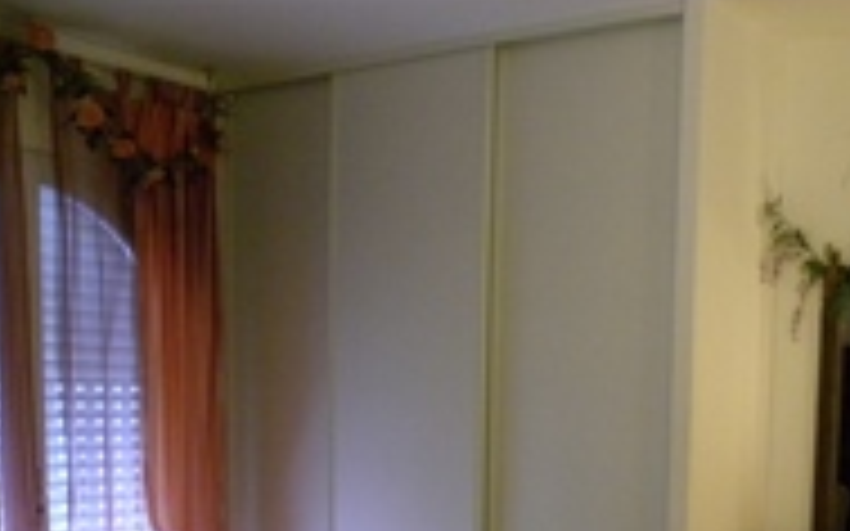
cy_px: 567
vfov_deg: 23.9
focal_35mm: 51
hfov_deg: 37.8
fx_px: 1181
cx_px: 711
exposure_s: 1/9.9
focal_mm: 4.6
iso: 400
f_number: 2.8
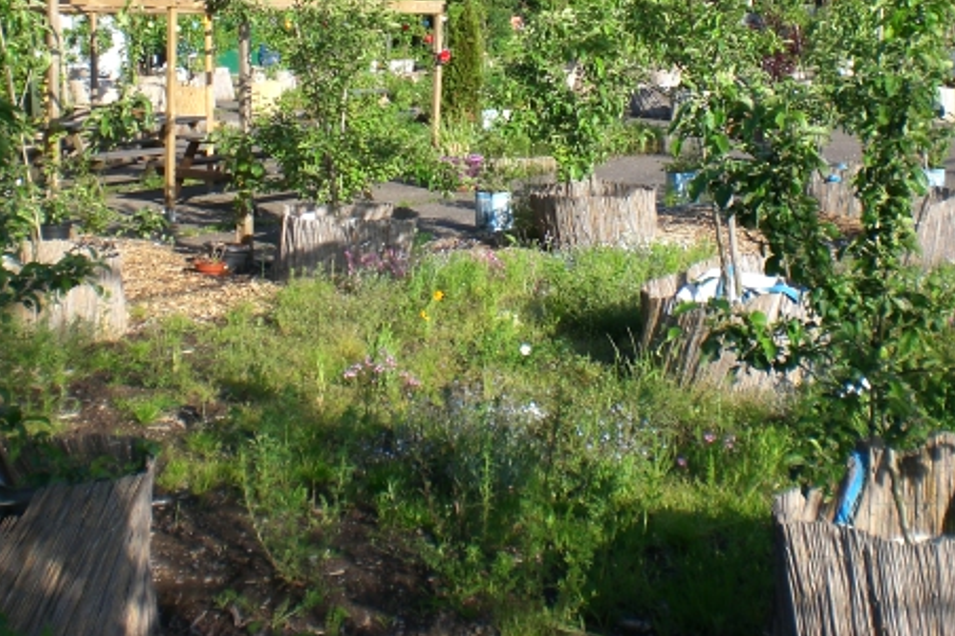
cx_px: 518
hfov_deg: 35.6
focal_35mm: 56
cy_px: 139
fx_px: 1485
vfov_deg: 23.9
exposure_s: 1/200
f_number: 4.4
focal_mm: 6.3
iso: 50
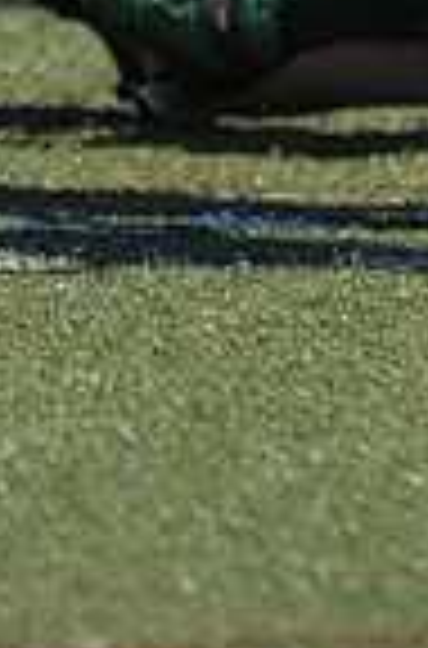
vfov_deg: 0.9
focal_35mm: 2425
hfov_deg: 0.6
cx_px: 840
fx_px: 43558
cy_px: -500
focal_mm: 400
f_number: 4
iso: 640
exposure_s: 1/4000
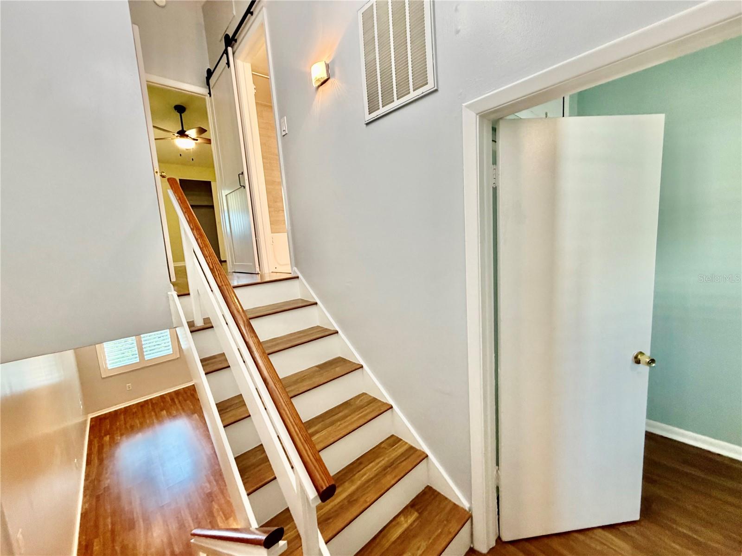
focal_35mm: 14
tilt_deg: -6.7
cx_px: 371
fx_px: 300
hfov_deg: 102.1
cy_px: 278
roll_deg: +5.2
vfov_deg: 85.7
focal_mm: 2.22
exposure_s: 1/60
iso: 200
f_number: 2.2
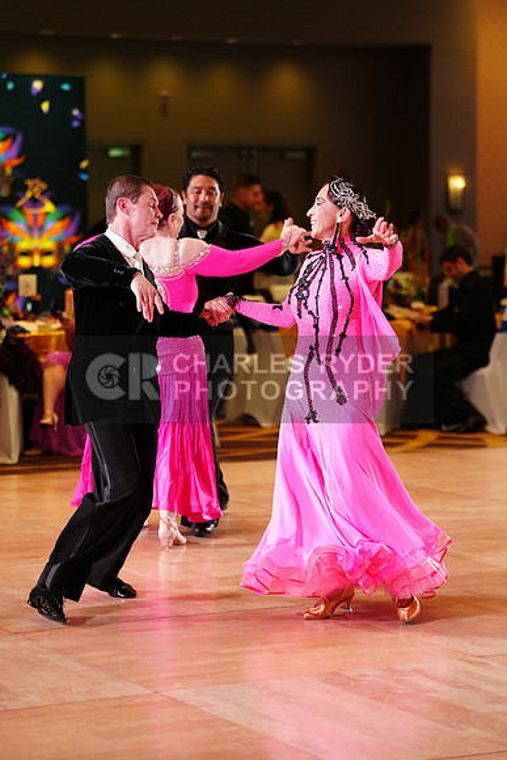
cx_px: 254
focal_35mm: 106
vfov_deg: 19.3
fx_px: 2238
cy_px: 380
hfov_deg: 12.9
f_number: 2.8
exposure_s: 1/640
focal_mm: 106
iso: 2500
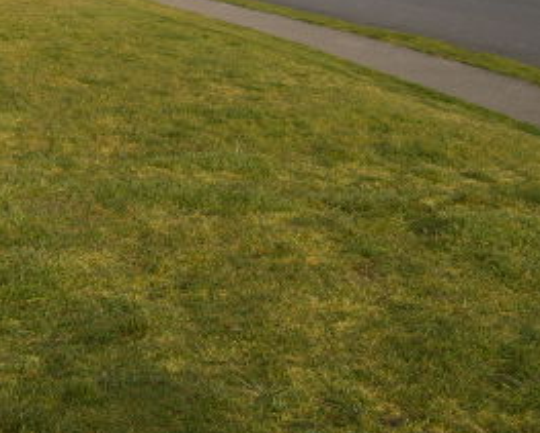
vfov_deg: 17.9
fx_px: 1328
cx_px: -37
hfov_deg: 21.9
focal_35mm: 83
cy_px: -45
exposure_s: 1/180
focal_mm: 5.8
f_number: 2.8
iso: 50
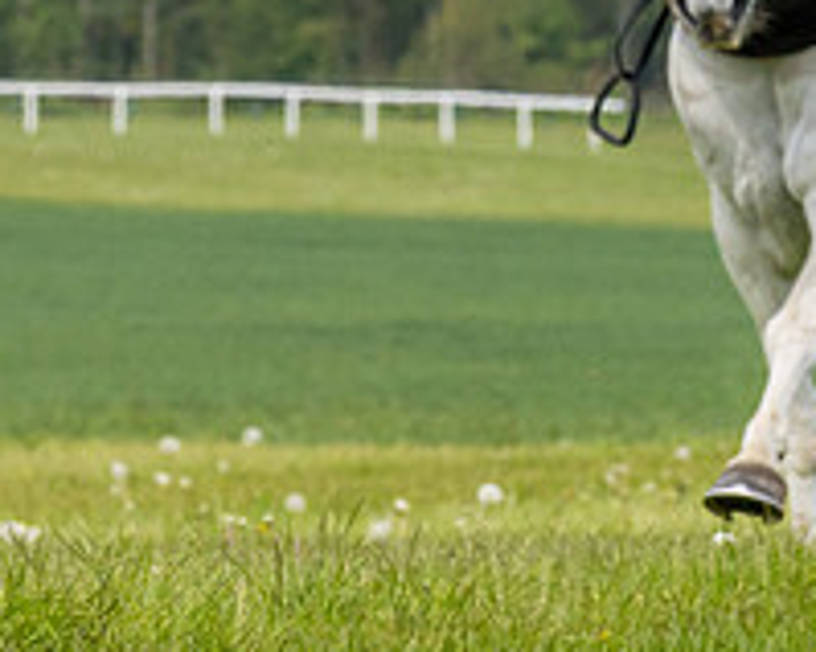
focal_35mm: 766
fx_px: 18490
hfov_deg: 2.5
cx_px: 513
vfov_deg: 2.0
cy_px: -643
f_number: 9
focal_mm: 135
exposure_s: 1/2000
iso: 400
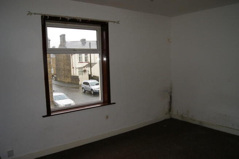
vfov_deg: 48.0
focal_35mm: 27
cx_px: 120
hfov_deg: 67.4
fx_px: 179
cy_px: 80
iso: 400
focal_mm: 18
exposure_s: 1/60
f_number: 5.6
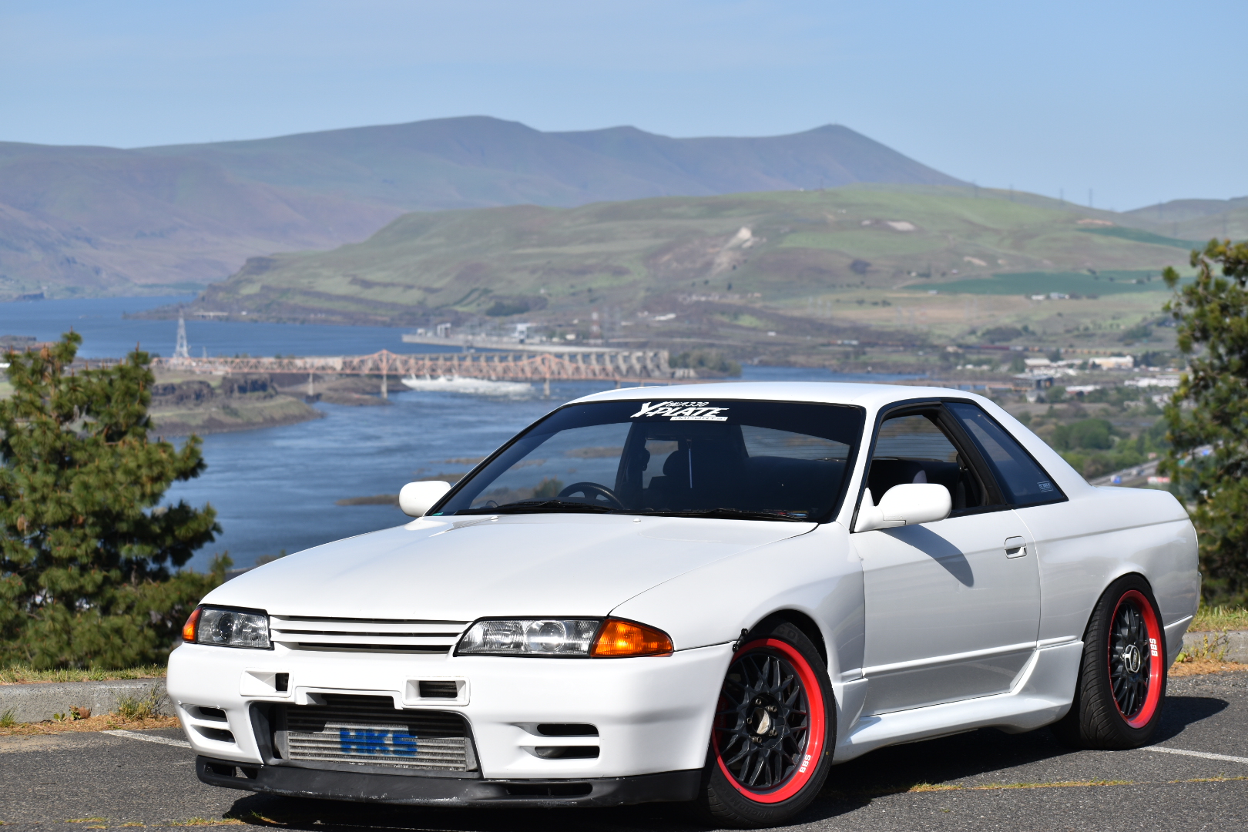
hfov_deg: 16.7
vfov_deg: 11.1
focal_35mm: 123
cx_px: 624
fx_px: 4264
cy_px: 416
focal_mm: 82
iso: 100
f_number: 8
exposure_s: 1/500
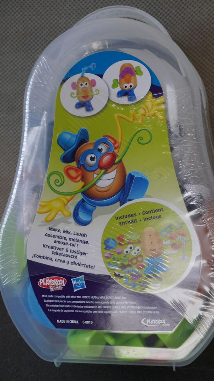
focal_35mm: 55
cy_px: 192
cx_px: 103
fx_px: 555
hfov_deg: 21.8
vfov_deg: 37.9
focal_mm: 25
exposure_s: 1/60
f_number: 5.3
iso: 800
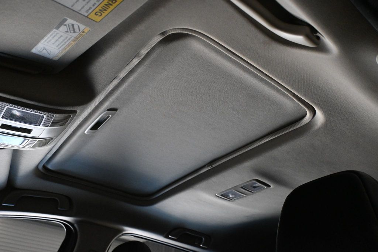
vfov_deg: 42.6
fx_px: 323
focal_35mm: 31
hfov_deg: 60.7
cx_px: 189
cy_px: 126
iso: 3200
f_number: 3.8
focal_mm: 20.5
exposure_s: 1/125
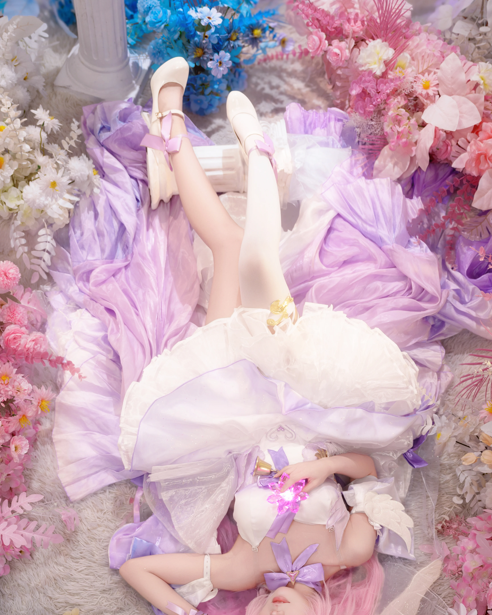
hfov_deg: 32.7
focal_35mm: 46
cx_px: 289
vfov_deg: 39.7
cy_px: 421
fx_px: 837
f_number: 2.8
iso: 200
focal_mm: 31
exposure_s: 1/100
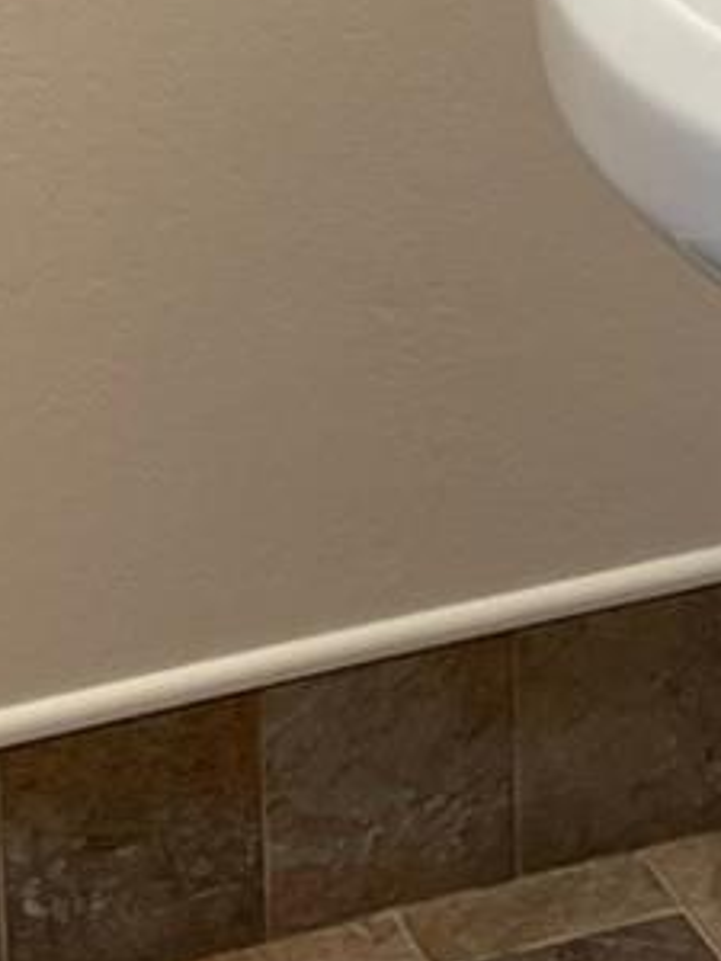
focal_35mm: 130
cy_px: -826
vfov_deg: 13.4
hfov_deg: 11.3
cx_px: 69
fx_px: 3610
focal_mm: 4.2
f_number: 1.6
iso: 50
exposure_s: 1/120
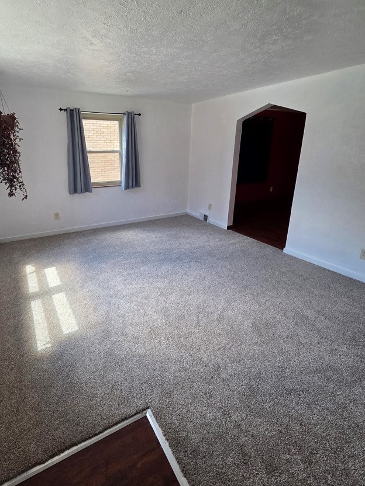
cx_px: 148
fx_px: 225
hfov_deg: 77.3
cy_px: 212
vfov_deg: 94.0
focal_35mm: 16
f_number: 2.2
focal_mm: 2.2
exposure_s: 1/120
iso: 200
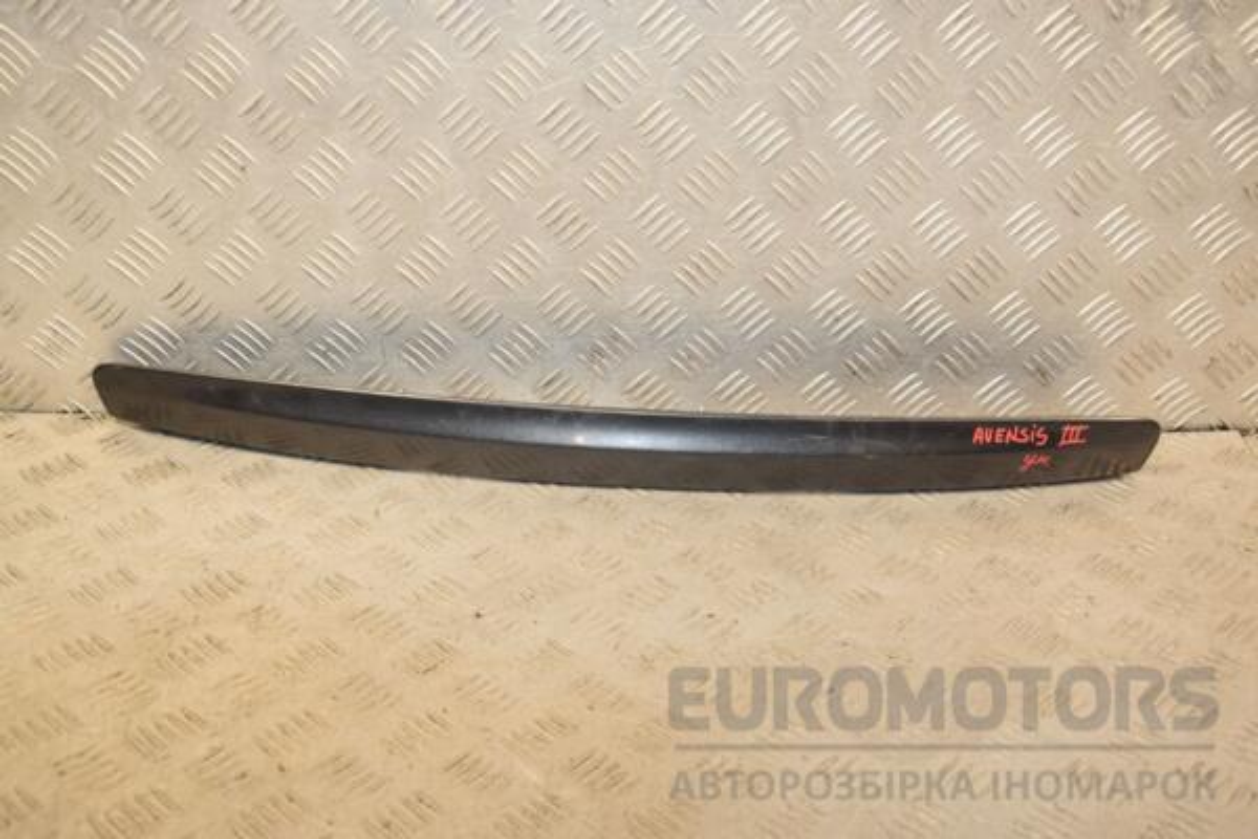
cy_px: 420
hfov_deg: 43.6
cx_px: 629
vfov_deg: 29.9
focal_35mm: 45
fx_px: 1572
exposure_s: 1/200
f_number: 6.3
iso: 800
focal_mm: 30
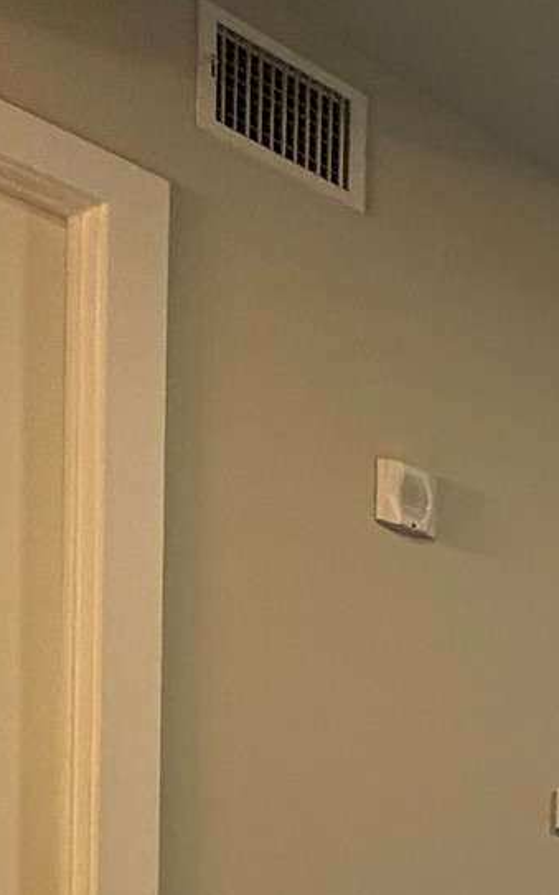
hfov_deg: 14.5
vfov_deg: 31.1
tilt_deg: -0.5
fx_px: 1366
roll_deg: -1.9
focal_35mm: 56
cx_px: 1355
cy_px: 1048
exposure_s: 1/60
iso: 250
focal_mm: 2.22
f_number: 2.2
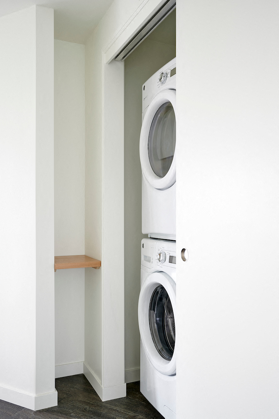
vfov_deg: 61.9
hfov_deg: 43.6
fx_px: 349
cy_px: 210
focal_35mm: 30
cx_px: 140
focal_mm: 30
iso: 200
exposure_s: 1/1.3
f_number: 8
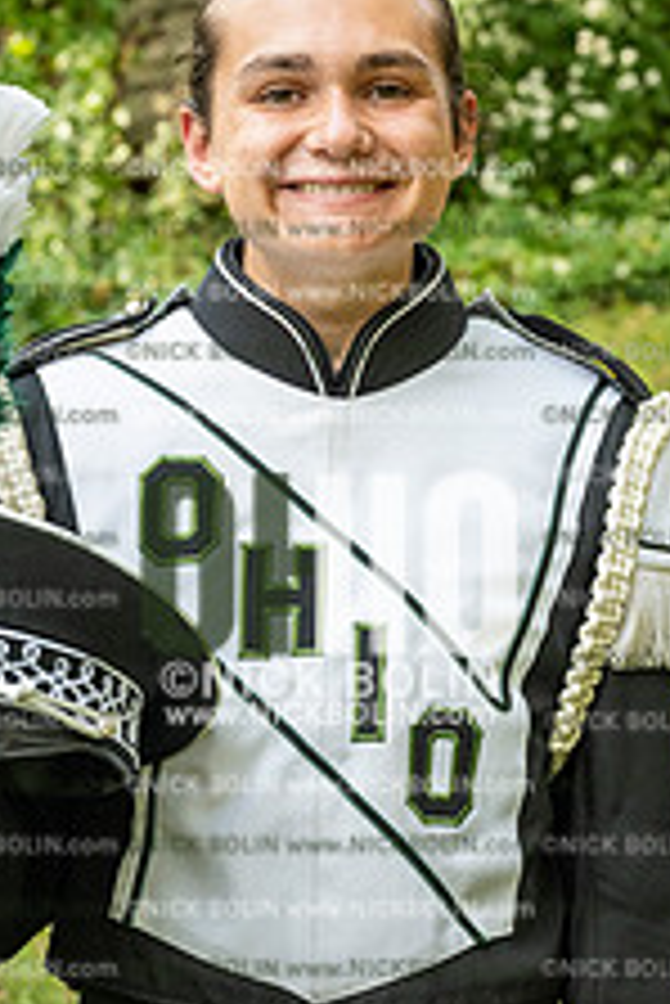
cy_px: 599
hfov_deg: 12.1
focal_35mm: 113
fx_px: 3149
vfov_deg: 18.1
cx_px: 328
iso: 1000
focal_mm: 56
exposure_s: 1/640
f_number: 5.6
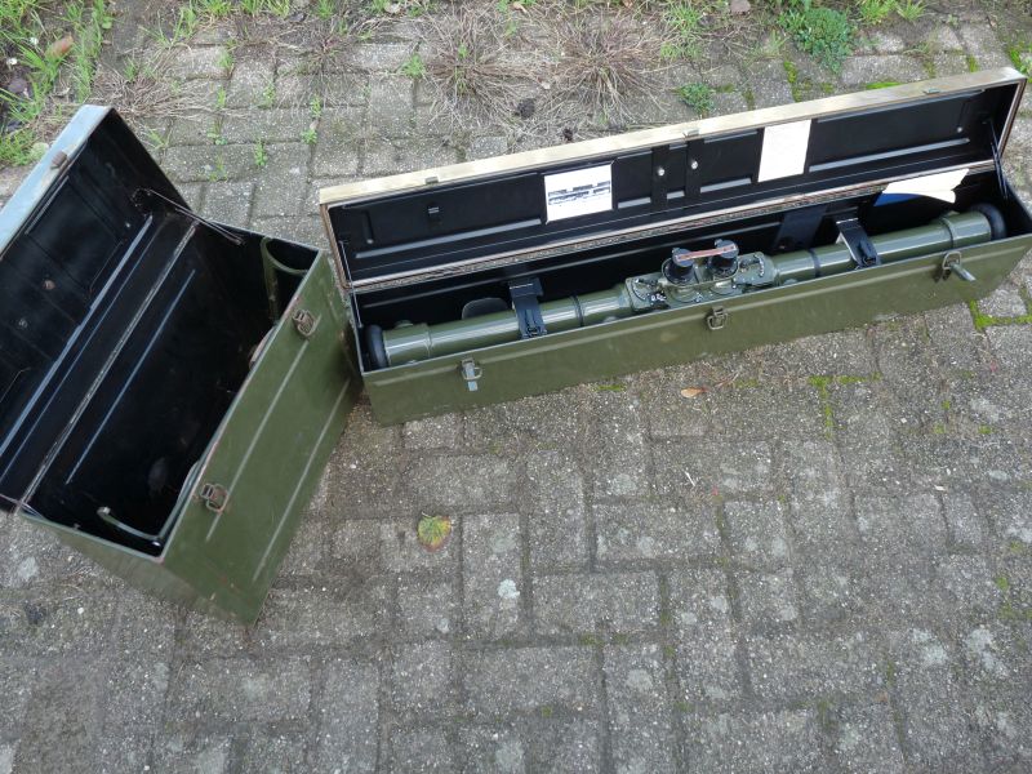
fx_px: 805
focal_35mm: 27
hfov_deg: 65.3
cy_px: 387
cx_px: 516
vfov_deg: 51.4
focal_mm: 4.8
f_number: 2.8
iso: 100
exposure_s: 1/80
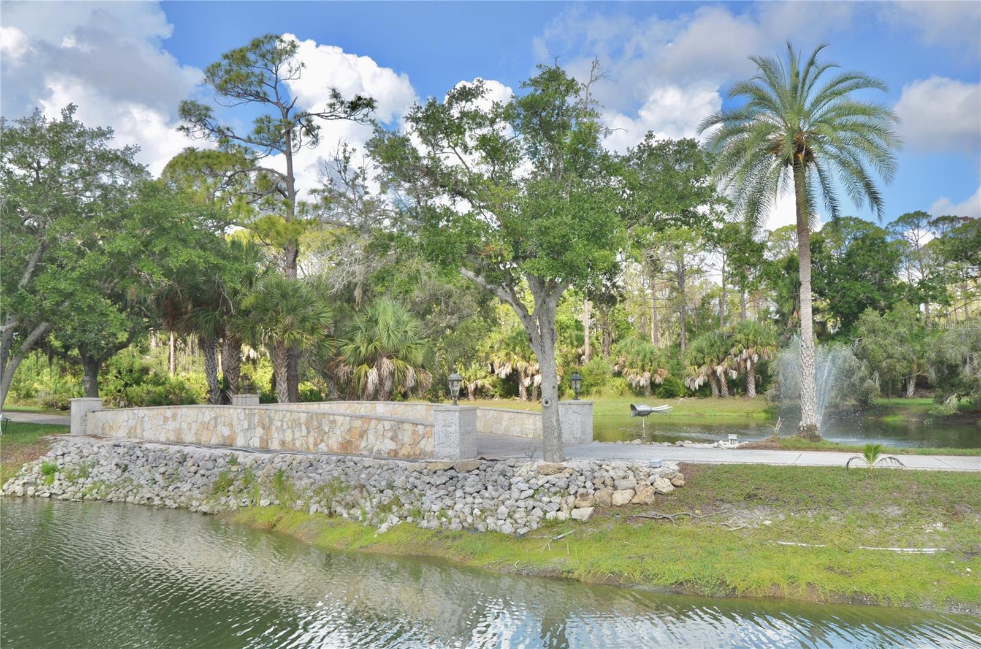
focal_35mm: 33
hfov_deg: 57.3
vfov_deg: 39.8
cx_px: 490
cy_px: 324
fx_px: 897
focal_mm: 22
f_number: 8
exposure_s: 1/250
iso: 110
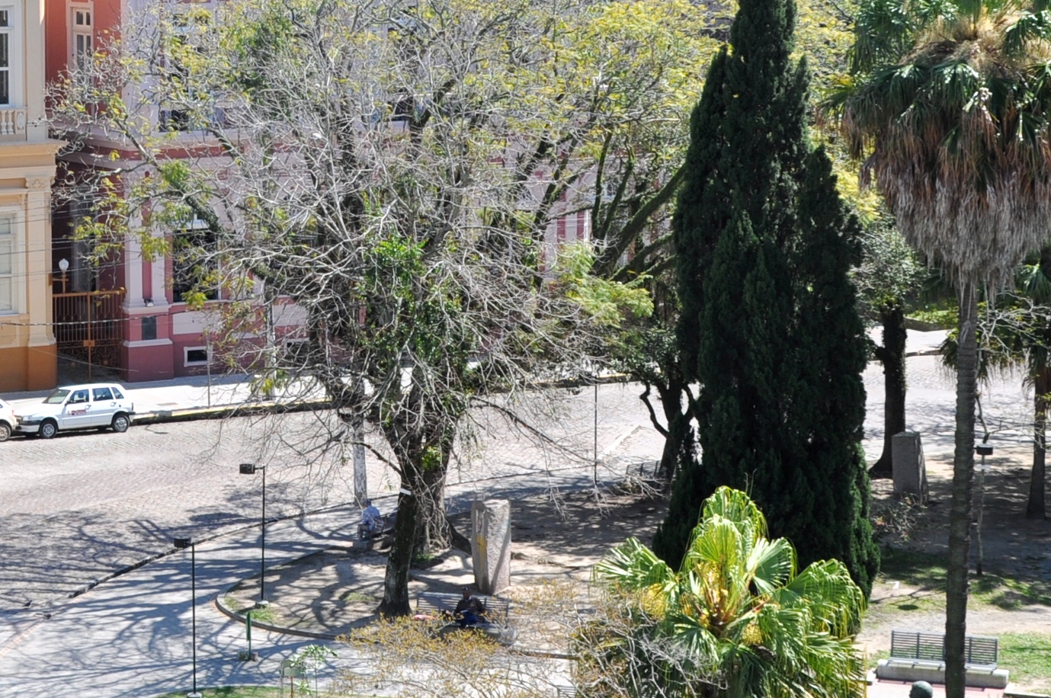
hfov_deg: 22.9
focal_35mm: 86
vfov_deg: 15.8
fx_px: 2508
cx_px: 53
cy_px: 414
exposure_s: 1/250
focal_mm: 30
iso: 200
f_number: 9
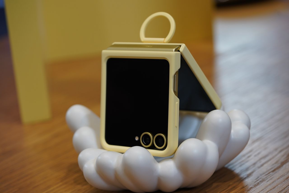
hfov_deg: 22.6
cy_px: 96
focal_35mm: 90
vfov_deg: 15.2
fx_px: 722
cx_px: 144
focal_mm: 90
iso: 640
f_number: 4.5
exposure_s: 1/160
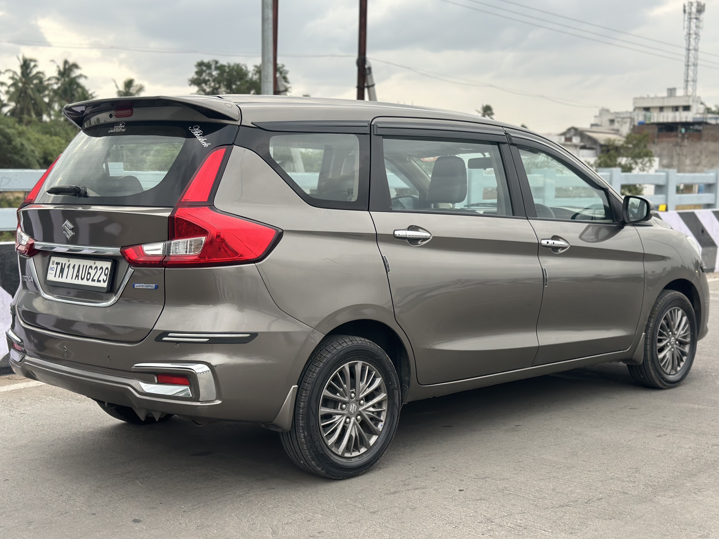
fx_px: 1018
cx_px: 363
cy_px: 265
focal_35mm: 49
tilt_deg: -5.0
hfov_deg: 38.9
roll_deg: -0.2
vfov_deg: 29.7
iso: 80
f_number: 1.78
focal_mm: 6.86
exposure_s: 1/714
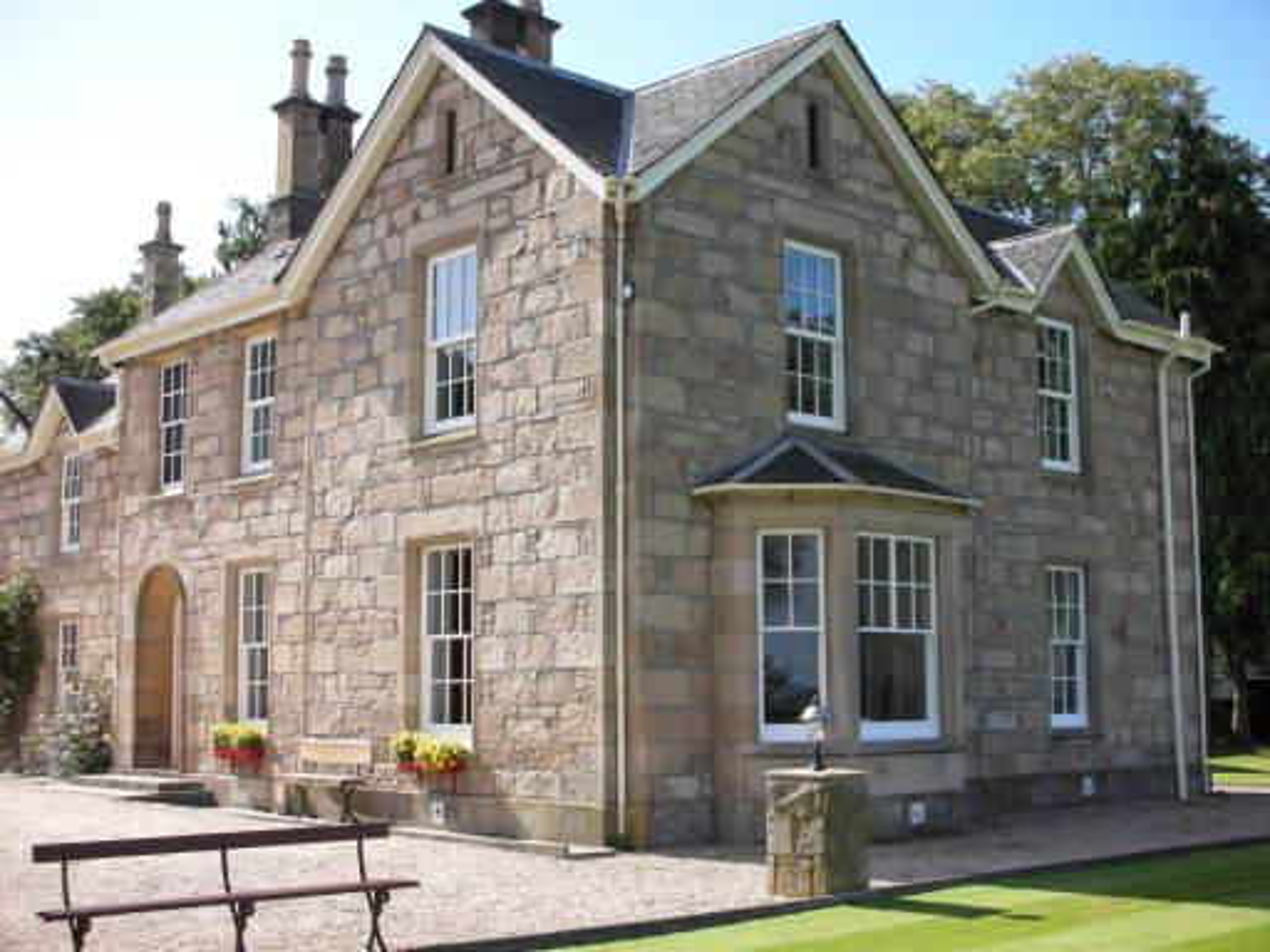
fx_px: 1688
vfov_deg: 31.5
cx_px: 635
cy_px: 476
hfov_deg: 41.2
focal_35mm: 46
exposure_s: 1/240
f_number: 3.5
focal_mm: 7.7
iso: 50
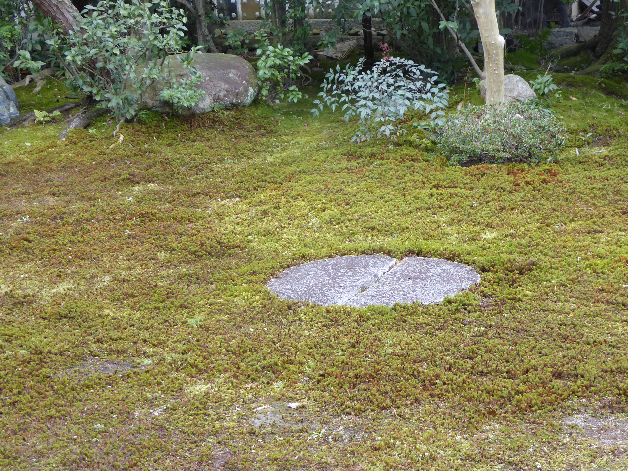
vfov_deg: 20.7
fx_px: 1288
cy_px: 238
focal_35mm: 71
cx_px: 389
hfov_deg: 27.3
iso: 160
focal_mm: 8.4
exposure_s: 1/60
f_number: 4
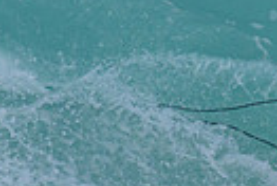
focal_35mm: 4757
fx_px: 36686
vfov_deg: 0.3
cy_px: 148
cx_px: 346
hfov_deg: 0.4
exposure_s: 1/2000
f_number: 11
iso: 1000
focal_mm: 800
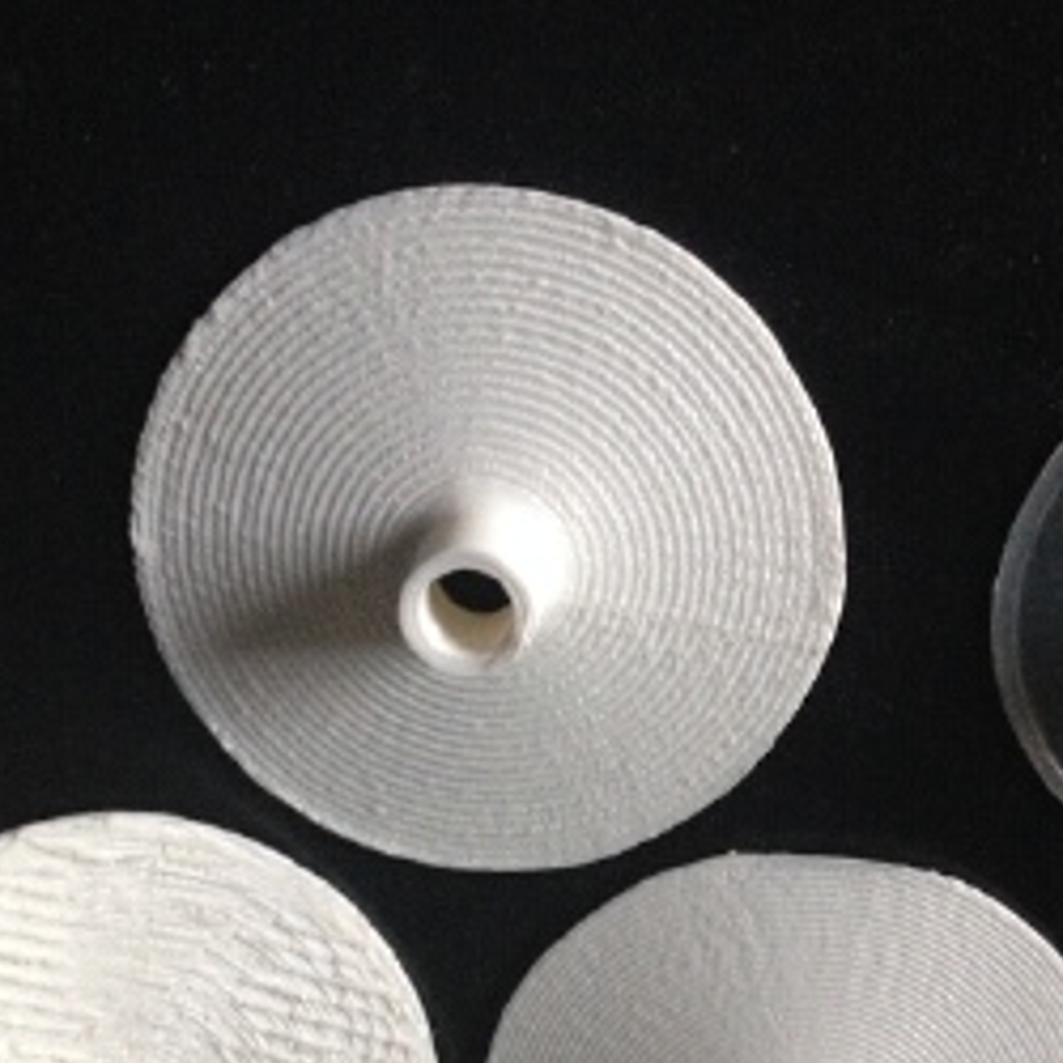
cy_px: 795
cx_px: 602
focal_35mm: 66
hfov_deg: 26.1
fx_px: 2293
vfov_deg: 25.8
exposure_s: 1/17
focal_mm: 4.28
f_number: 2.4
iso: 400
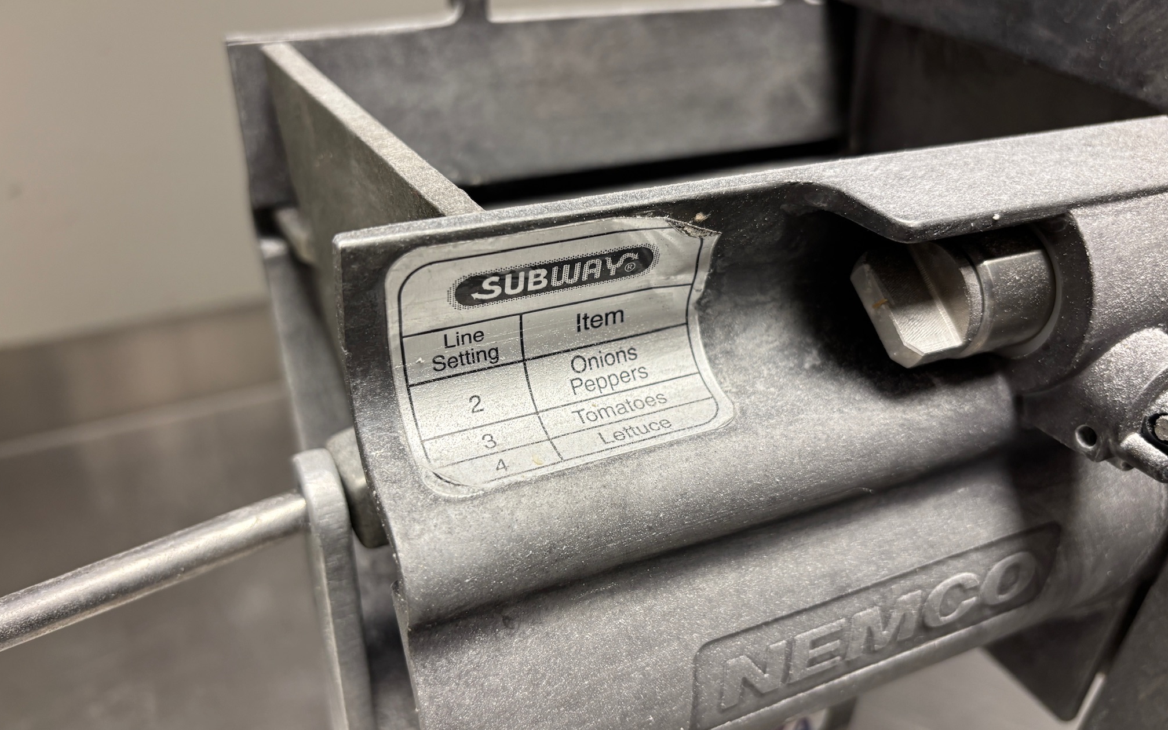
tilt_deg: -31.8
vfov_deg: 44.5
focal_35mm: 28
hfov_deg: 66.5
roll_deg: -3.6
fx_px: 891
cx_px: 585
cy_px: 352
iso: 100
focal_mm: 5.96
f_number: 1.6
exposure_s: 1/50
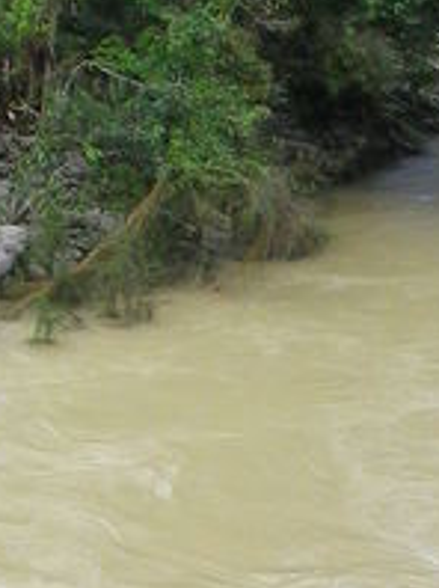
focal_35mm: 170
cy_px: -428
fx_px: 2881
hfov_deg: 8.1
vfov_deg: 11.0
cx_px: -581
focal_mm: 5
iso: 80
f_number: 3.2
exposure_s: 1/250
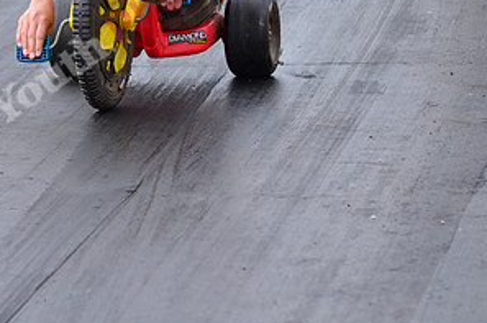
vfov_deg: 3.5
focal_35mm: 395
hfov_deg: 5.2
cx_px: 136
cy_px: 31
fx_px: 5334
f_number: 5
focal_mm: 135
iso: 1000
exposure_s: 1/1600
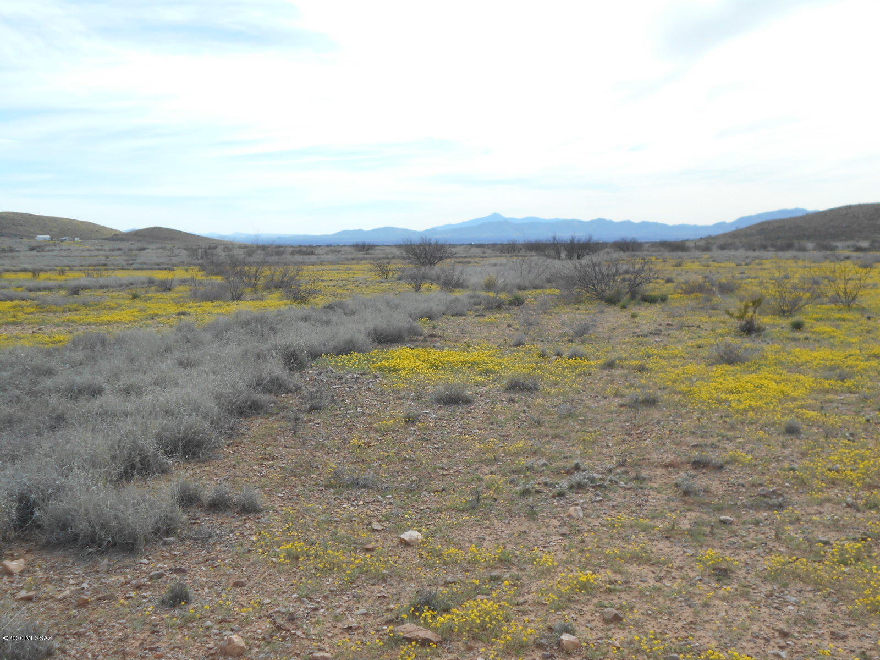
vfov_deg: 33.6
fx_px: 1093
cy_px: 330
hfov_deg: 43.9
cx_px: 440
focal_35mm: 43
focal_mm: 7.7
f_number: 4.2
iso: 80
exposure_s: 1/640
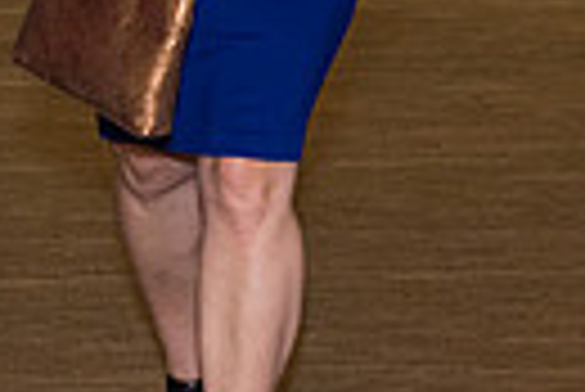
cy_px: -307
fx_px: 3351
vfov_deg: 6.5
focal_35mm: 206
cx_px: 256
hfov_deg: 10.0
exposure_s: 1/200
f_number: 7.1
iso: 1250
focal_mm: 44
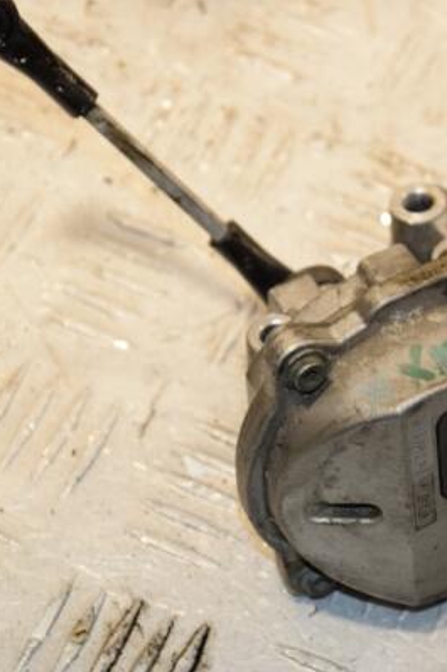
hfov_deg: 7.6
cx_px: 417
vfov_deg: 11.4
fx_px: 3374
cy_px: 336
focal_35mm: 181
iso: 800
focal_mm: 80
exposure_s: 1/200
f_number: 7.1
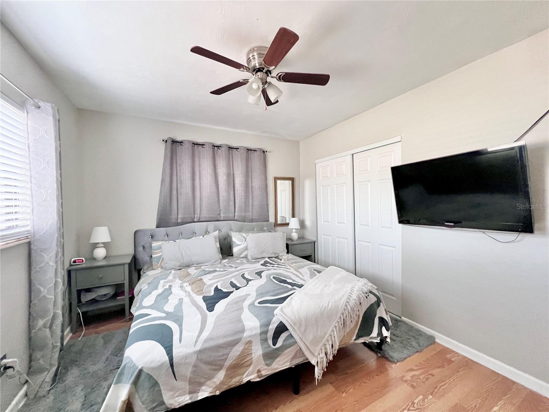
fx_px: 206
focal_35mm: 13
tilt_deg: -0.1
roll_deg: +0.4
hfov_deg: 106.2
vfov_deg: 89.9
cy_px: 206
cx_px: 274
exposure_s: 1/60
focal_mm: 1.57
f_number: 1.8
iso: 400
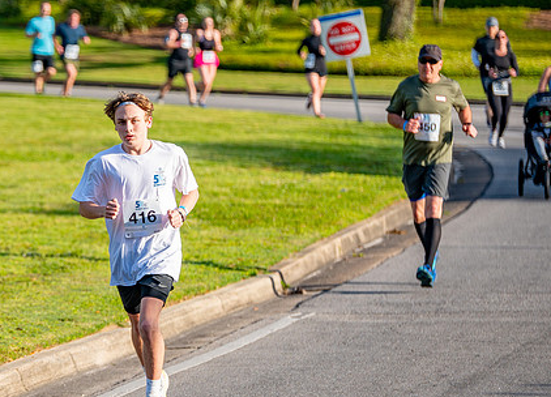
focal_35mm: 252
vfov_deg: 5.7
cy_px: 184
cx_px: 110
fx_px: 3955
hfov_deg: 8.0
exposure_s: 1/800
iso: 100
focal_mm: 135
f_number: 2.8
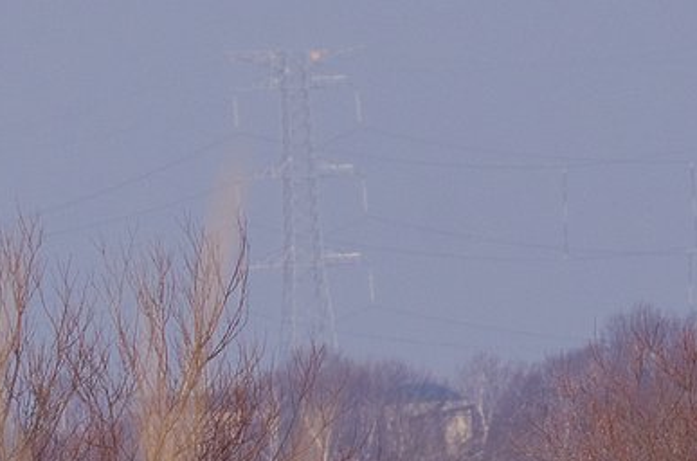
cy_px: -10
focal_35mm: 793
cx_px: -65
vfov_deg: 1.7
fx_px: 15316
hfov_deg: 2.6
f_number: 6.3
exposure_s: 1/2000
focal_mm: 200
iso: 400
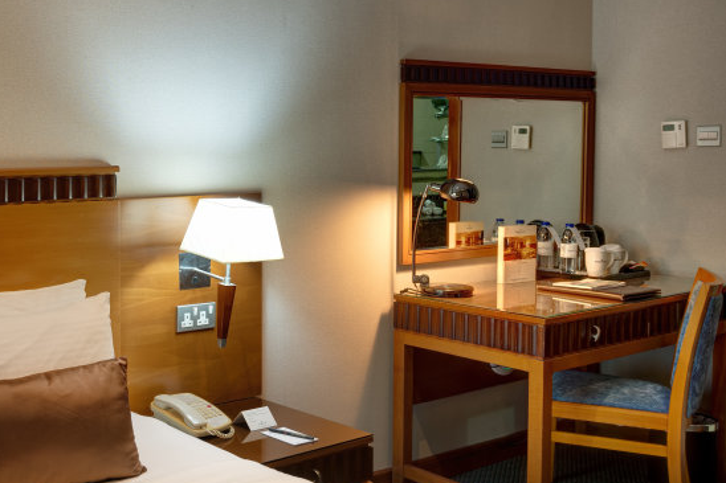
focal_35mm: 43
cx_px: 78
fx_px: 867
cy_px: 214
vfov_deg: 31.1
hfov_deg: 41.9
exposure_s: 1/1.25
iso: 100
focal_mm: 23
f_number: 8
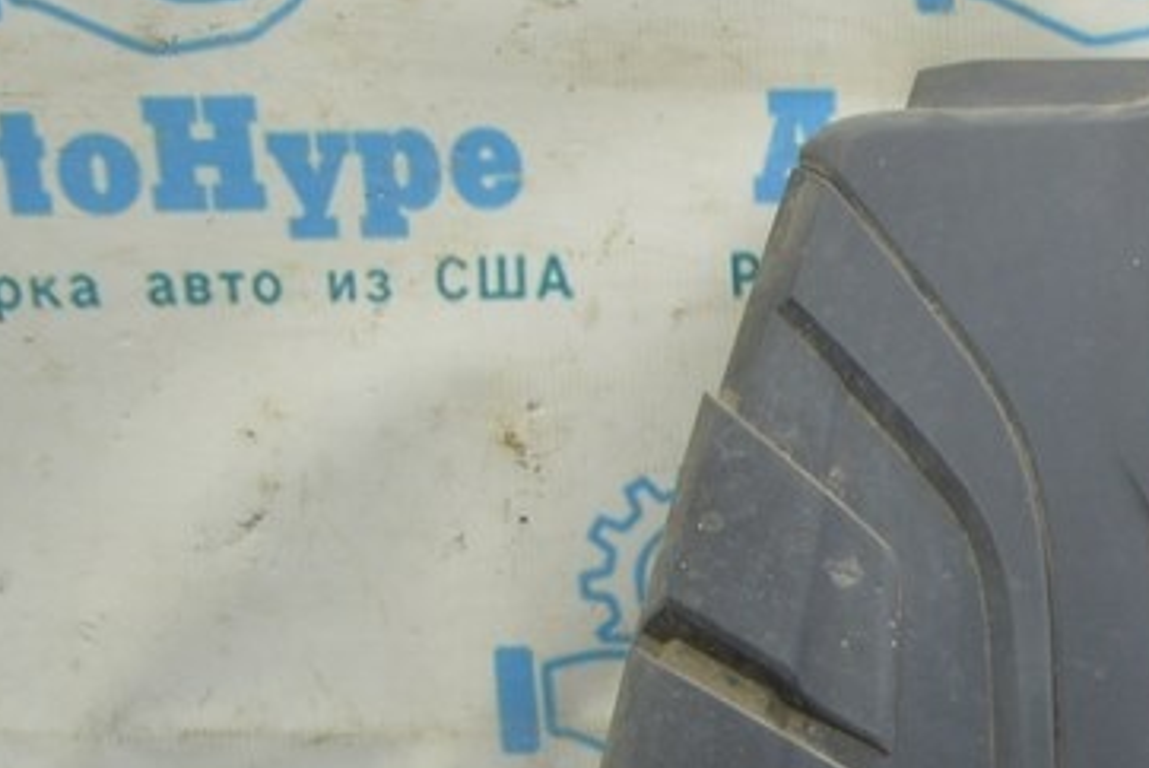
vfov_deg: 13.6
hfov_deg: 19.3
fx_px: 3111
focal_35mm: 97
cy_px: 995
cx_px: 1501
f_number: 5.6
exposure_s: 1/20
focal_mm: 23
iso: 400
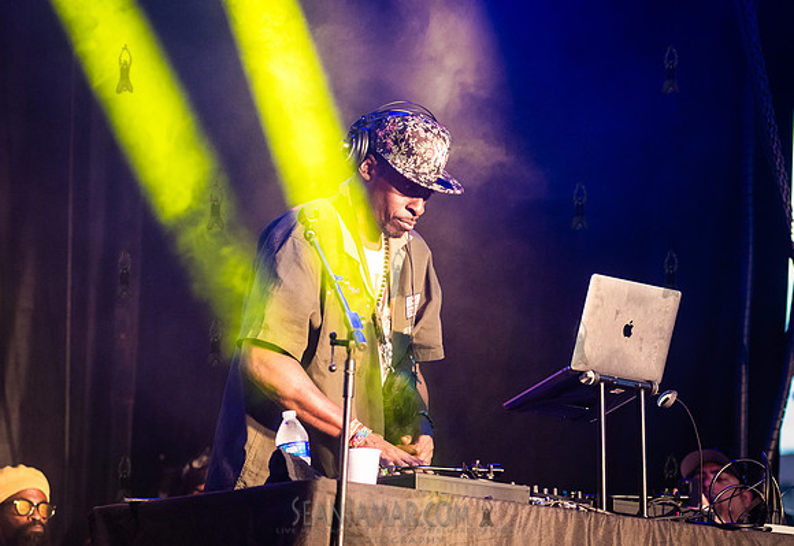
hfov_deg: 14.3
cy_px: 212
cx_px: 456
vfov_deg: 9.9
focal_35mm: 142
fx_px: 3167
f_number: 4
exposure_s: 1/400
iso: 4000
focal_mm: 112
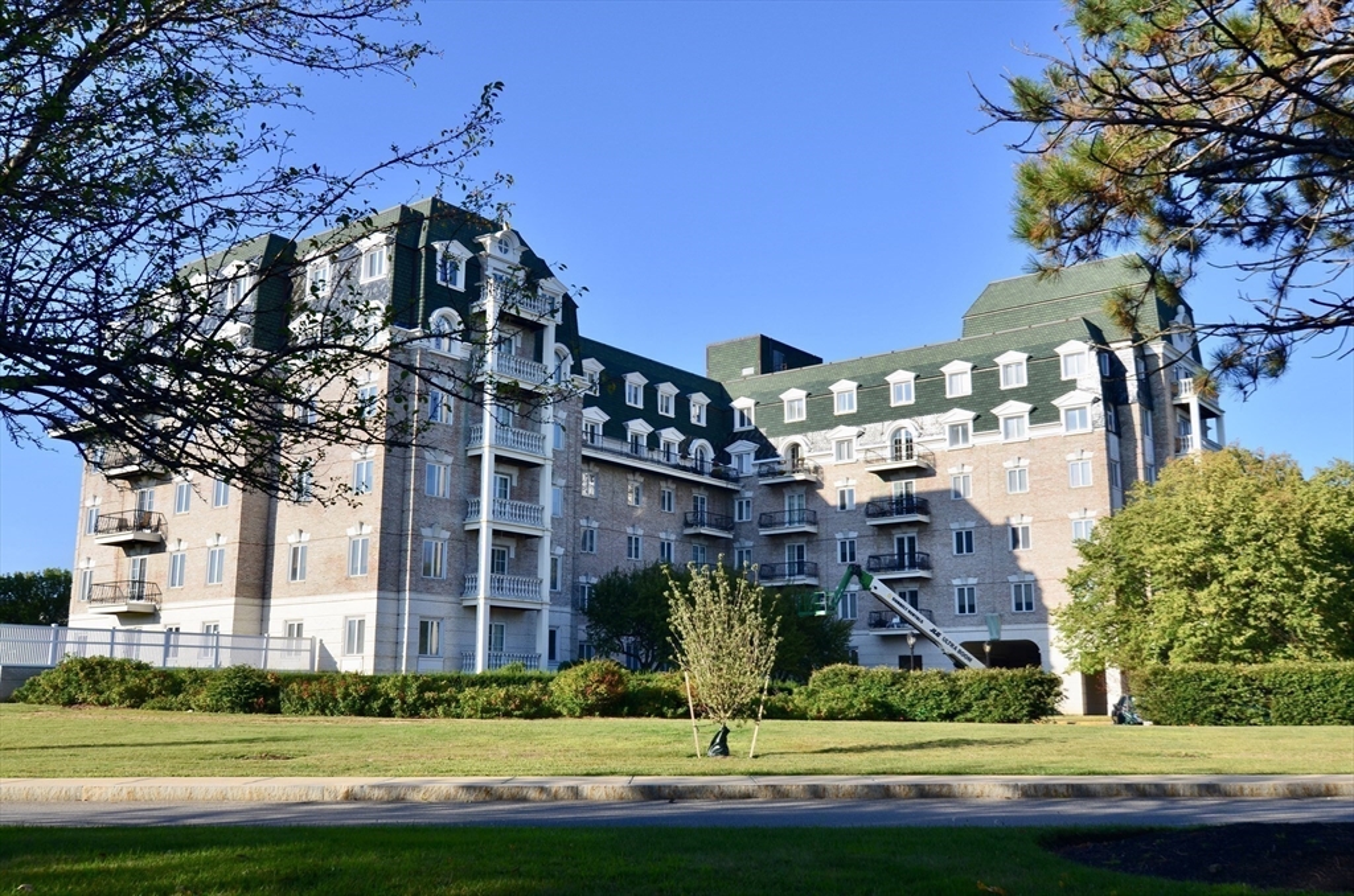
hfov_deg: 57.3
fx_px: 1238
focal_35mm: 33
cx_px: 677
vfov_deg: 39.8
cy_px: 448
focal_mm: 22
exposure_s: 1/400
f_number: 11
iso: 200
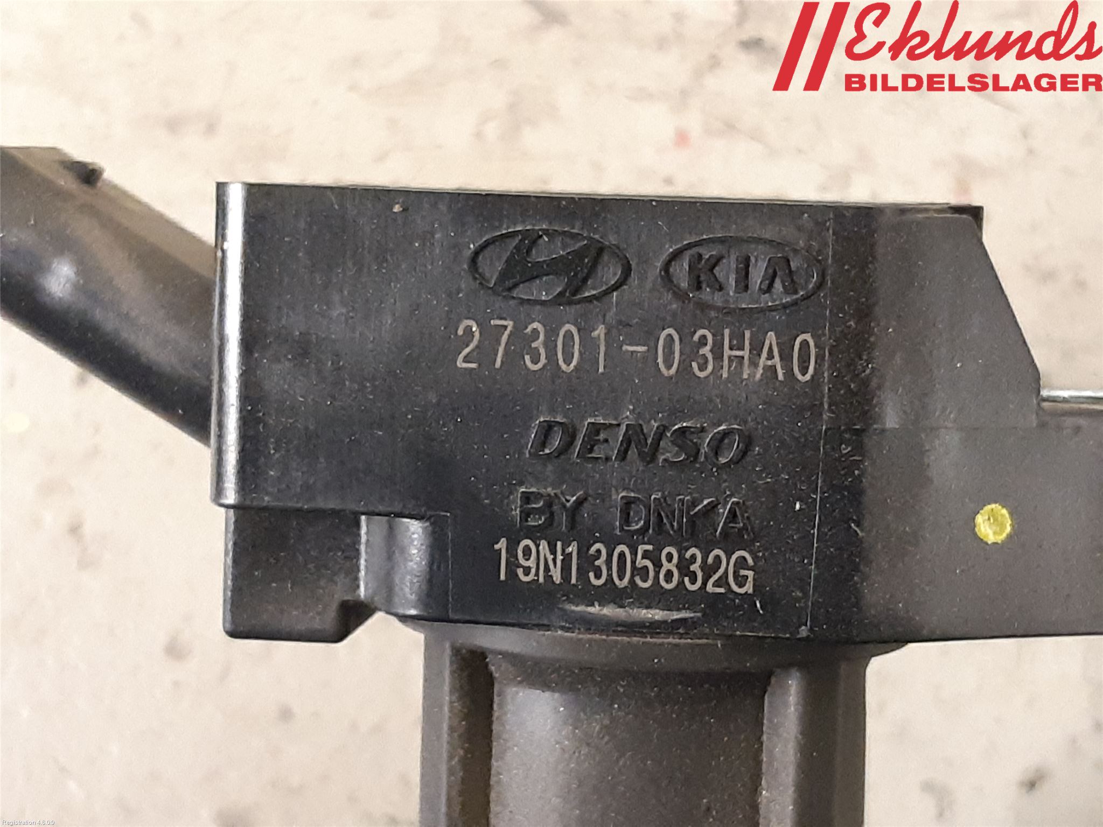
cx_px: 552
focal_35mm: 26
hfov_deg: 67.3
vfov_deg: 53.1
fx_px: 828
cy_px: 414
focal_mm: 3.93
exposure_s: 1/25
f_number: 1.7
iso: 400
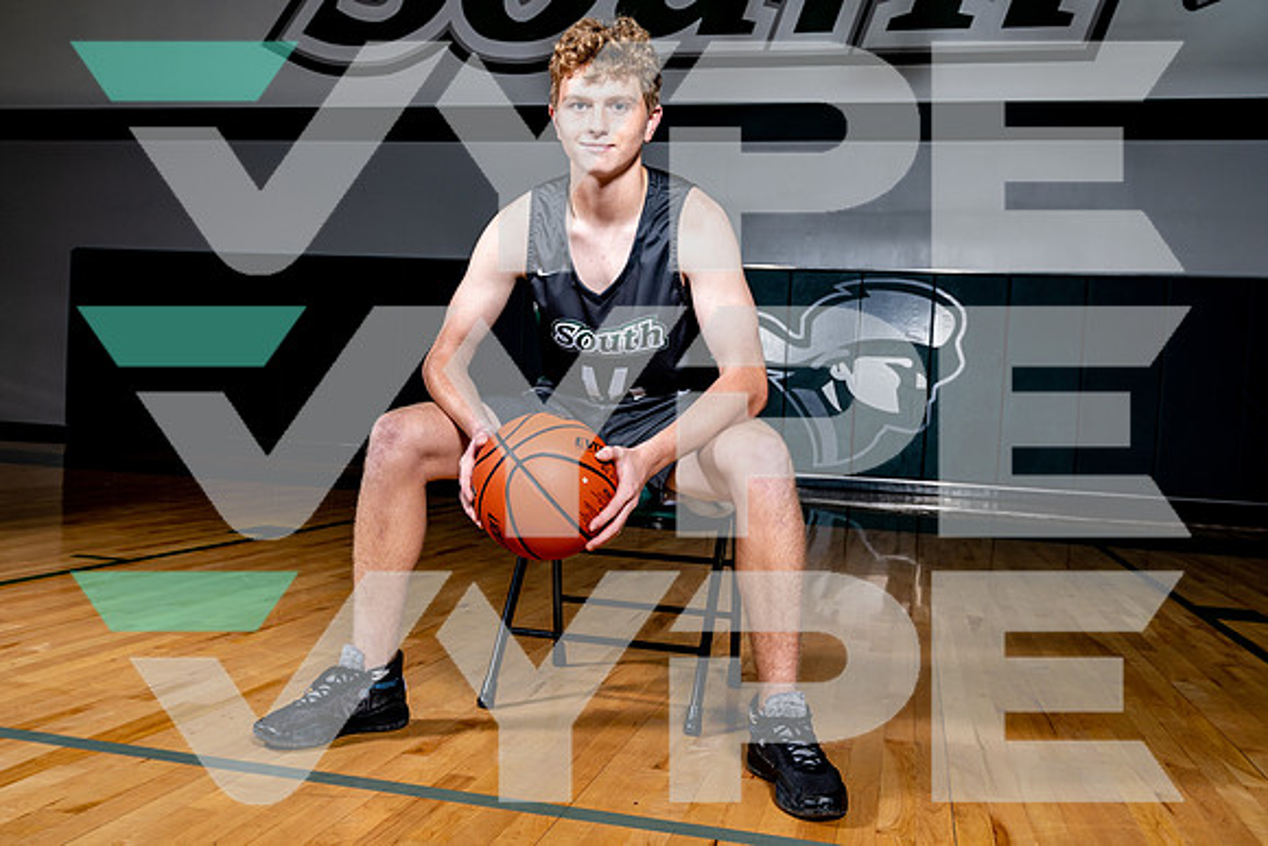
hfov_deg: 57.2
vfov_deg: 39.9
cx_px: 615
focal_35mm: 33
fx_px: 1164
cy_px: 451
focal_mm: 31
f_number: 6.3
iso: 250
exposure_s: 1/125
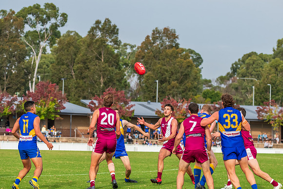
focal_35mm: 165
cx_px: 156
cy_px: 85
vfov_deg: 8.3
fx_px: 1300
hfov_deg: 12.4
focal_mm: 150
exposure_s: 1/1250
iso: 1000
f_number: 9
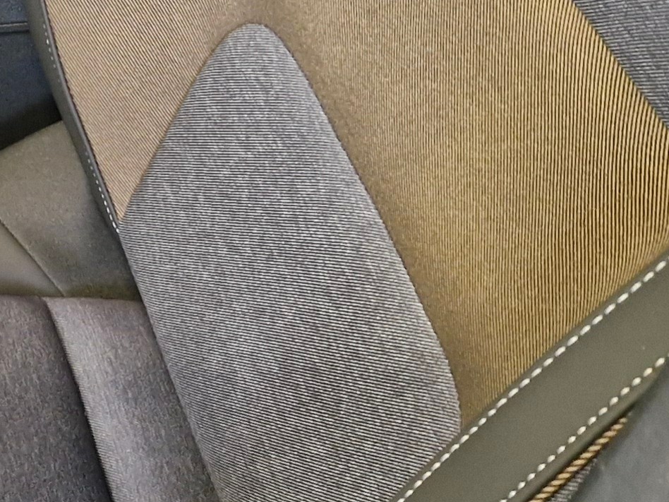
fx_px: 1875
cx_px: -655
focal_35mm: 97
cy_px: 212
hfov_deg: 16.0
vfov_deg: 15.2
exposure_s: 1/50
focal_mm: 5.54
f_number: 1.8
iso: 800
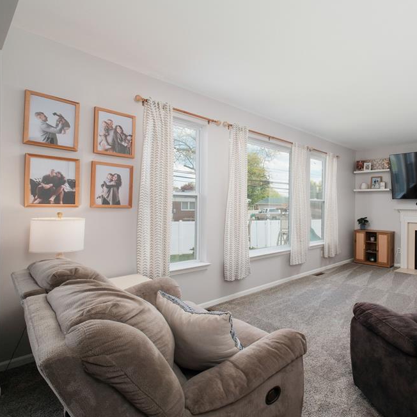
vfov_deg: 74.8
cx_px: 321
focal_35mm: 20
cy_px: 207
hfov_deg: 69.1
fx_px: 273
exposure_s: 1/250
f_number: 8
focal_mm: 10
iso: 800
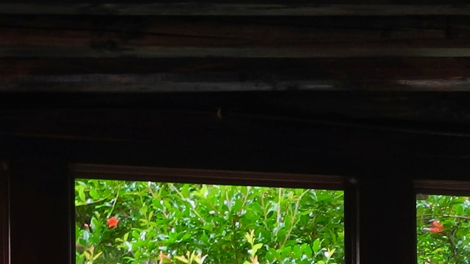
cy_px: 703
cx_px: 467
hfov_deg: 9.4
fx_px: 2829
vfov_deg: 5.1
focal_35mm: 227
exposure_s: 1/30
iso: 100
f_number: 3.5
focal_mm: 10.7
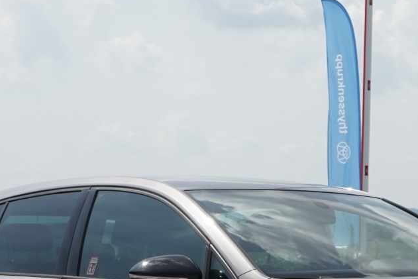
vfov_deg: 10.3
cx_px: 486
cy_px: 170
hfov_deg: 14.9
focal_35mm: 133
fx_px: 1545
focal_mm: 41
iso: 100
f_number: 10
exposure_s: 1/250
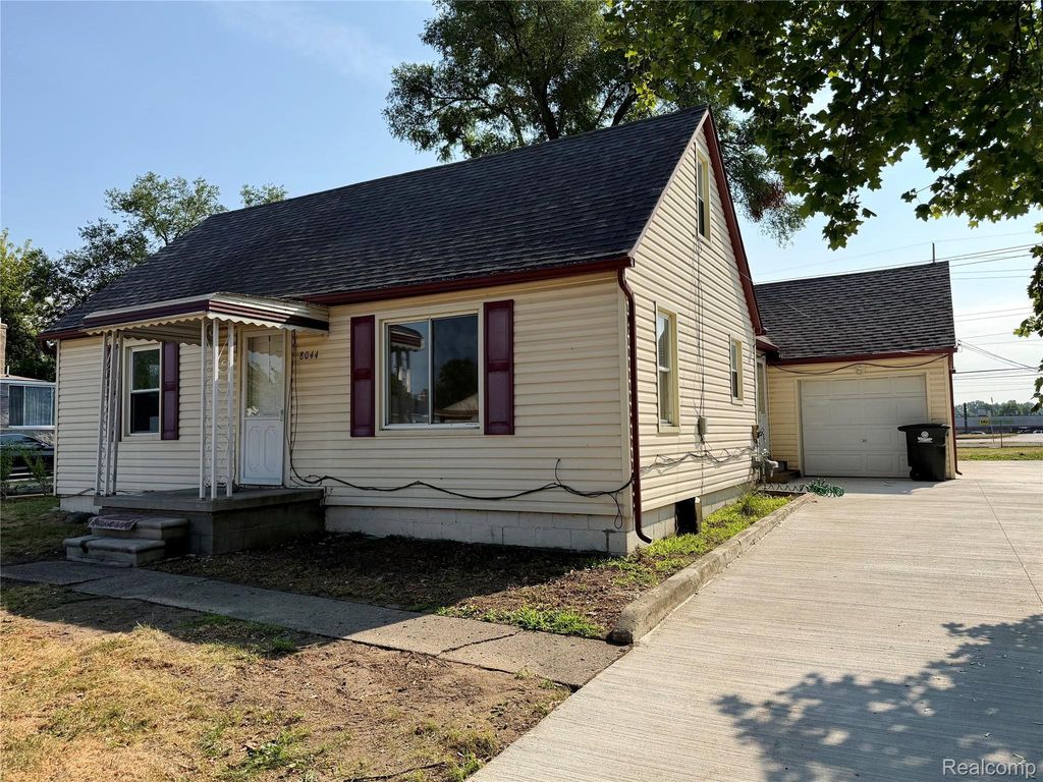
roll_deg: +1.4
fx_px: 723
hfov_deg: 71.6
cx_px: 522
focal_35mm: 24
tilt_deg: +3.0
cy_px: 391
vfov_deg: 56.8
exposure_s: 1/5714
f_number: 1.78
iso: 100
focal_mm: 6.76
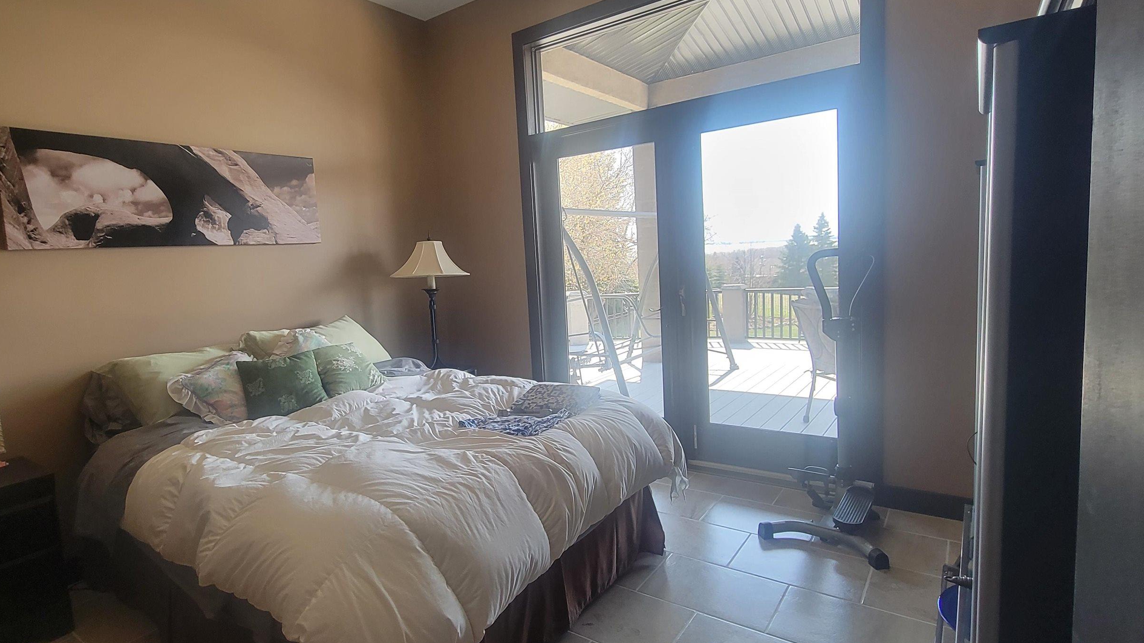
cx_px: 509
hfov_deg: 92.3
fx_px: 546
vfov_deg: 61.0
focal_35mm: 18
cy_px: 316
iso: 125
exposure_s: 1/60
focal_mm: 2.2
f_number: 2.2
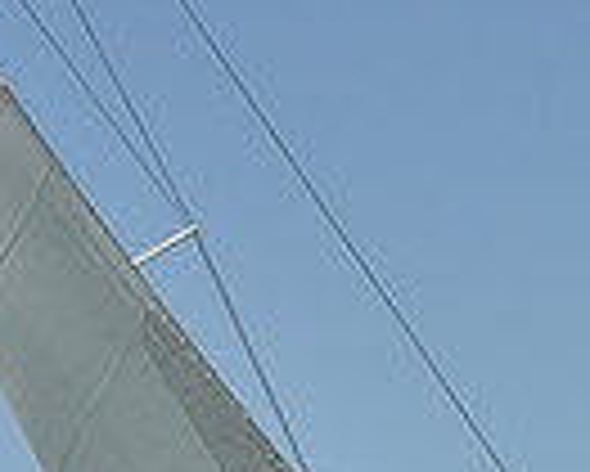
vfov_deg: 4.3
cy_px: 1218
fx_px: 6151
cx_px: 538
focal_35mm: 352
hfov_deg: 5.5
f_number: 11
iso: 320
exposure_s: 1/800
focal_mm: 85
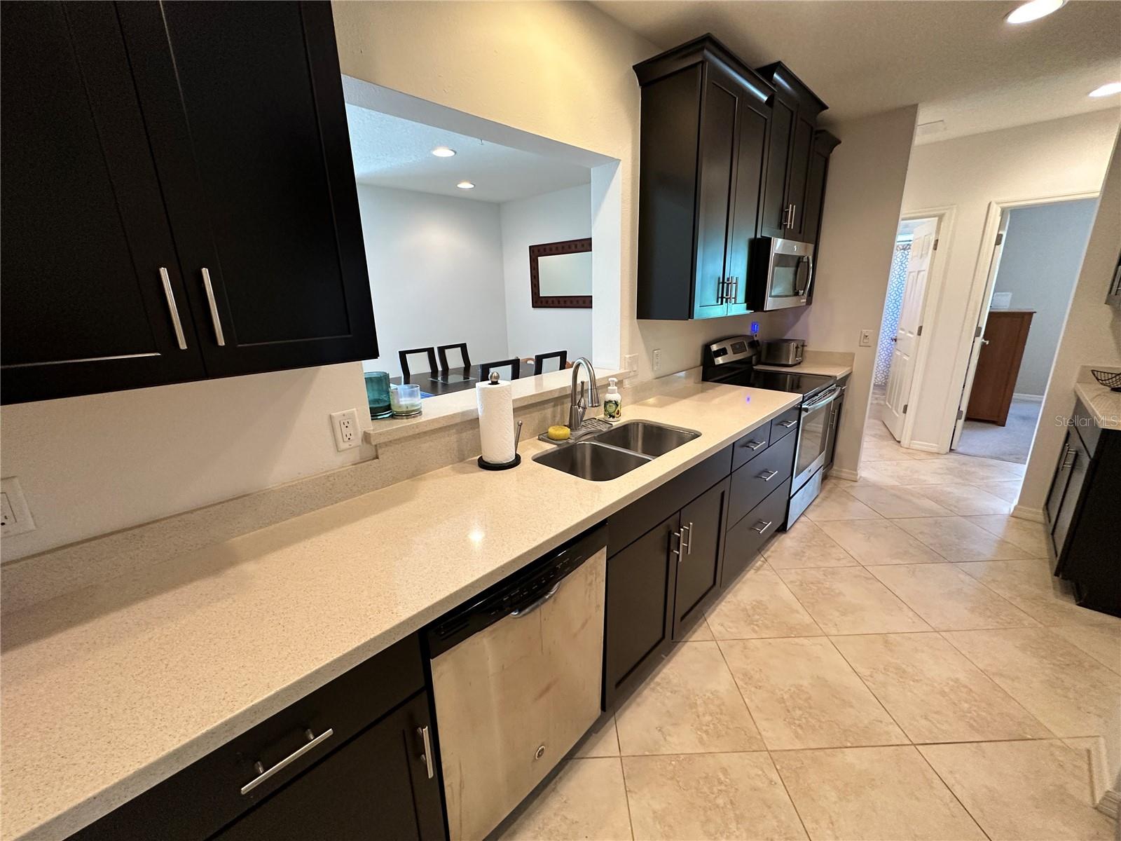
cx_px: 560
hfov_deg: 102.1
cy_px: 420
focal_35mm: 14
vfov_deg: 85.7
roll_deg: +1.7
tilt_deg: -15.1
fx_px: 453
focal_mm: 2.22
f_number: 2.2
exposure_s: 1/60
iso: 320
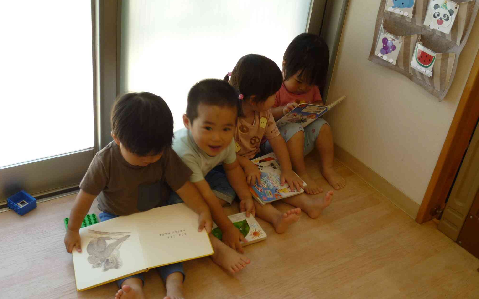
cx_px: 242
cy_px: 147
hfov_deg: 49.3
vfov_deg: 32.0
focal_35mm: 40
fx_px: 522
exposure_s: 1/100
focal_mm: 6.5
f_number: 3.1
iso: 100
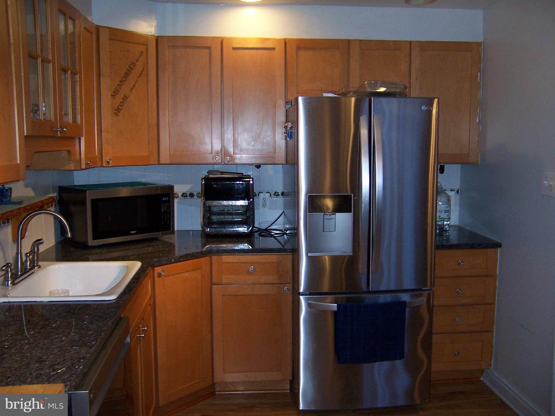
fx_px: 529
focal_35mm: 33
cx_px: 278
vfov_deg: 42.9
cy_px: 208
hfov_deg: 55.4
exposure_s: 1/60
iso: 140
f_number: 2.8
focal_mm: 5.5
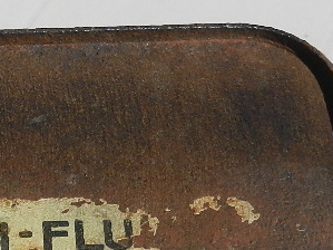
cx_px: -32
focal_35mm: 113
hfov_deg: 16.9
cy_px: 234
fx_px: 1087
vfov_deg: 13.0
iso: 160
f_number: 7.6
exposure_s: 1/640
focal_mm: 5.9
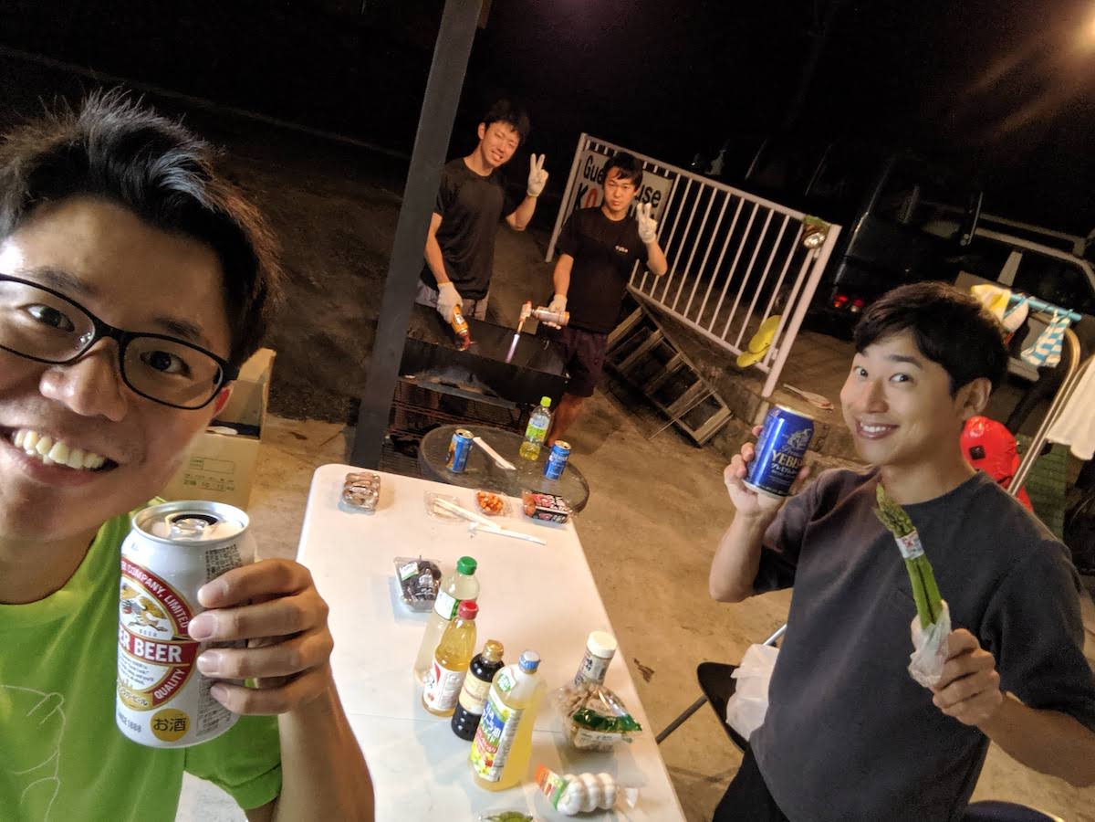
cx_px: 548
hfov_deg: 71.6
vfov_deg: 56.8
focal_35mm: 24
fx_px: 759
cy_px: 411
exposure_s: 1/30
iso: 482
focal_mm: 2.51
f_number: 2
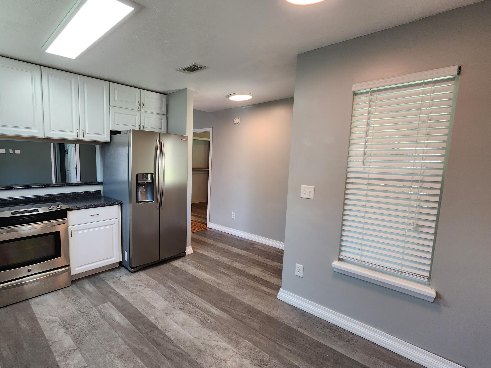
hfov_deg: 92.9
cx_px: 190
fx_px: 227
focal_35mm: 16
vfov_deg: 78.1
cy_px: 184
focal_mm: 2.2
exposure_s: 1/60
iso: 80
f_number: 2.2
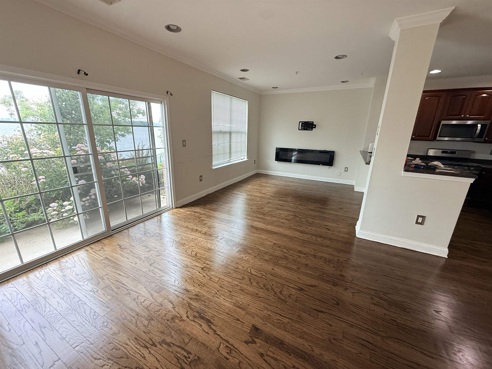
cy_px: 184
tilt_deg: -14.7
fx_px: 199
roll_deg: -1.0
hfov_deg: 102.1
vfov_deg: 85.7
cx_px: 246
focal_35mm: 14
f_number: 2.2
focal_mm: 2.22
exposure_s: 1/120
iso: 160
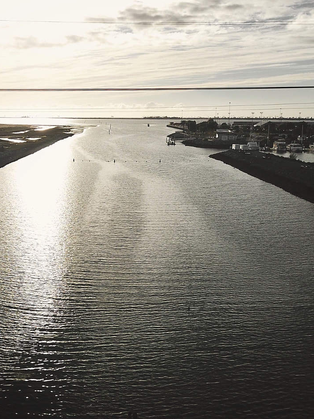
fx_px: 532
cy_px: 251
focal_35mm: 44
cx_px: 122
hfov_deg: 32.8
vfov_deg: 42.7
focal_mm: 4.73
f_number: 2.2
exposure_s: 1/1138
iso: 100
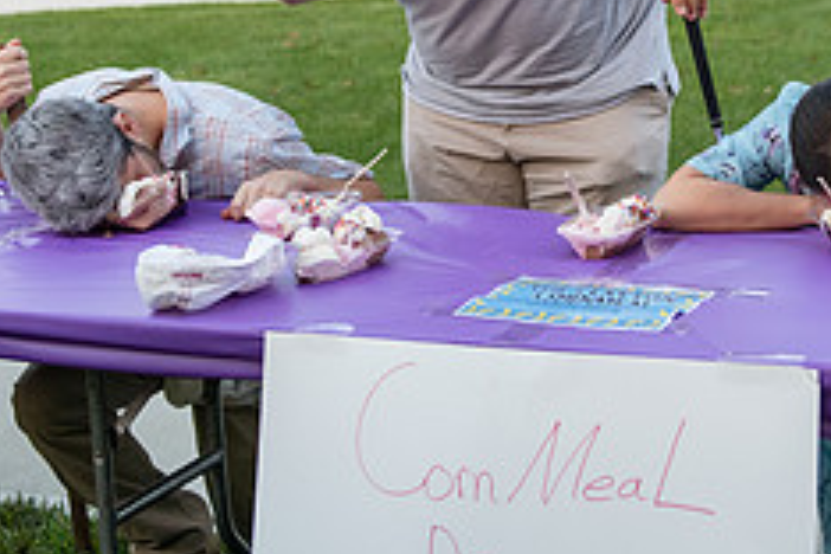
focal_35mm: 94
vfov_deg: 14.3
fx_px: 2170
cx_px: 540
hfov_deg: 21.6
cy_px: -23
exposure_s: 1/400
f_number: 3.2
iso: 800
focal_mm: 38
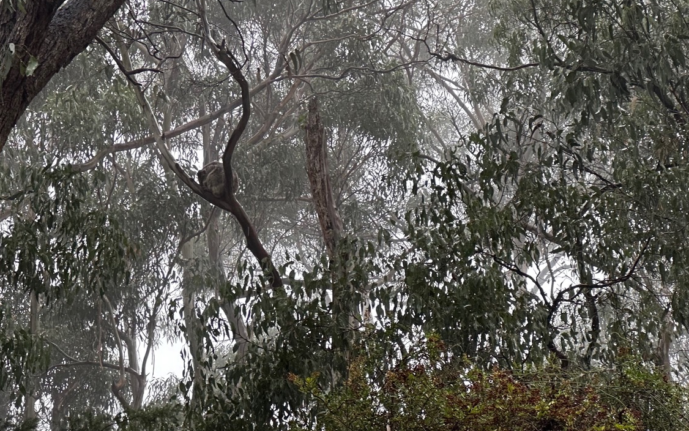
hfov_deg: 17.9
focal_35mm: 116
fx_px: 2178
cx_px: 232
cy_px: 146
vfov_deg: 11.3
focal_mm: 9
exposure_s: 1/99
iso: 100
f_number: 2.8
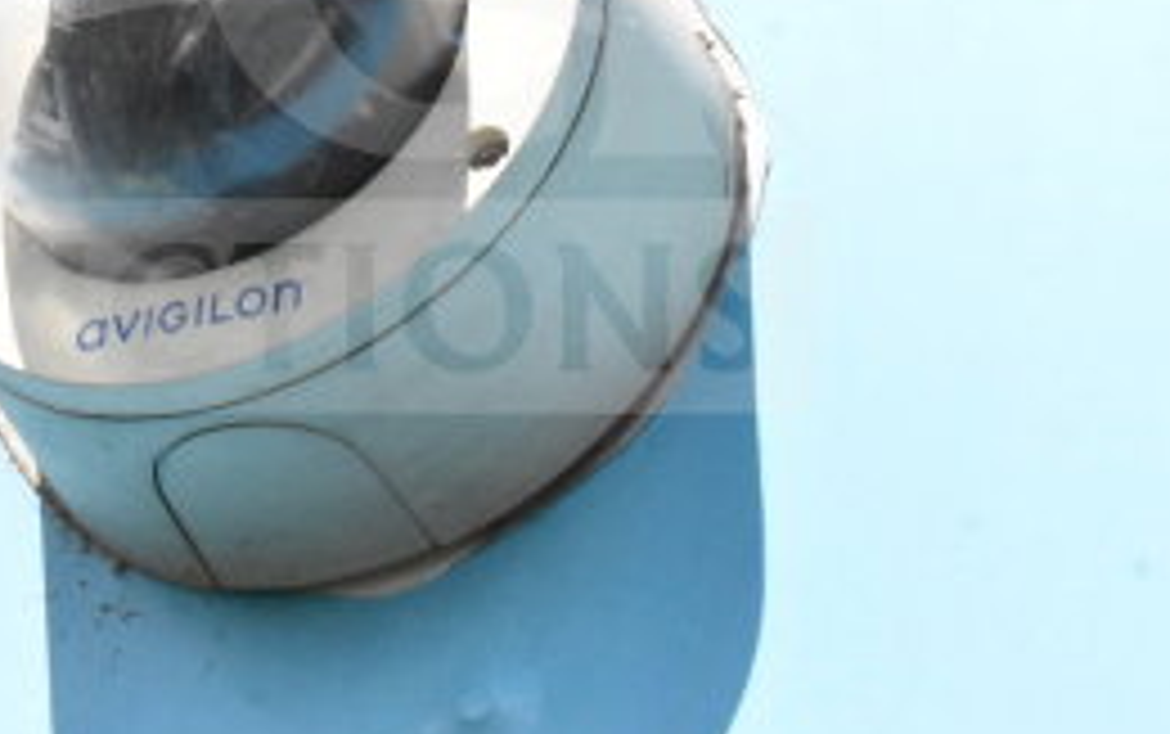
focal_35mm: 197
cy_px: 56
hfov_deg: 10.6
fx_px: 6293
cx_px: 310
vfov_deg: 6.7
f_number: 20
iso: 6400
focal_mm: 55
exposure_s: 1/1600
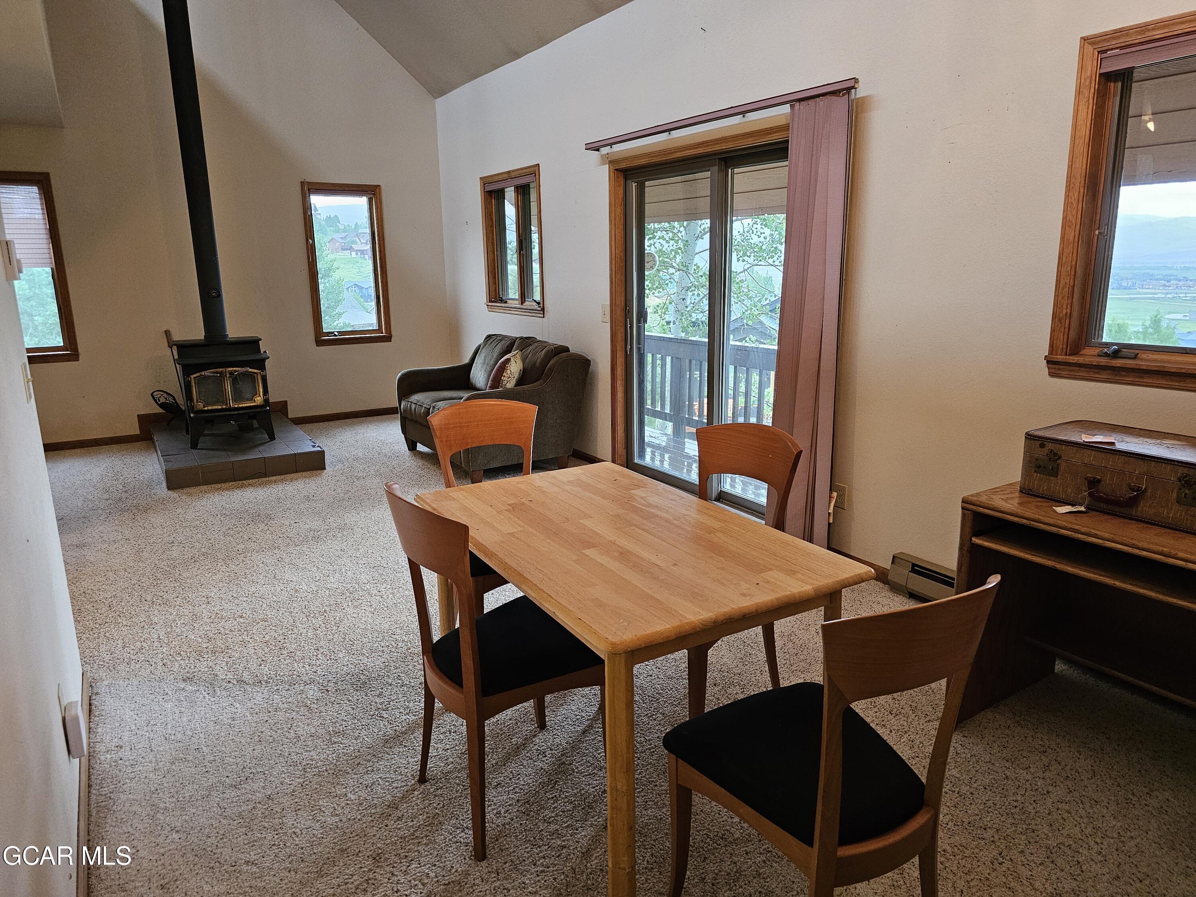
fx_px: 795
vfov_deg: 58.9
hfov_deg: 73.9
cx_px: 598
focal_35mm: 23
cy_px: 448
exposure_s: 1/60
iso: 500
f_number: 1.7
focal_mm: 6.3
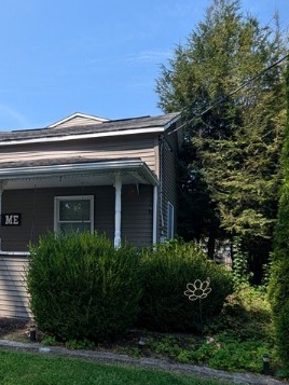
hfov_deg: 48.8
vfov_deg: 62.7
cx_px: 93
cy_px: 236
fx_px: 312
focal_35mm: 28
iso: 48
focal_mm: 1.95
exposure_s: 1/1049
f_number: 2.2
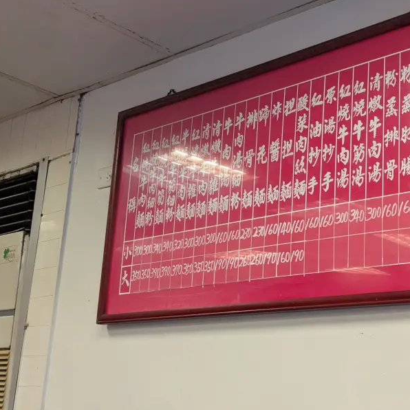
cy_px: 205
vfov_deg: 30.0
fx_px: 764
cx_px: 271
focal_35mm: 57
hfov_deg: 29.8
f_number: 1.85
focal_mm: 6.81
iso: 297
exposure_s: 1/120
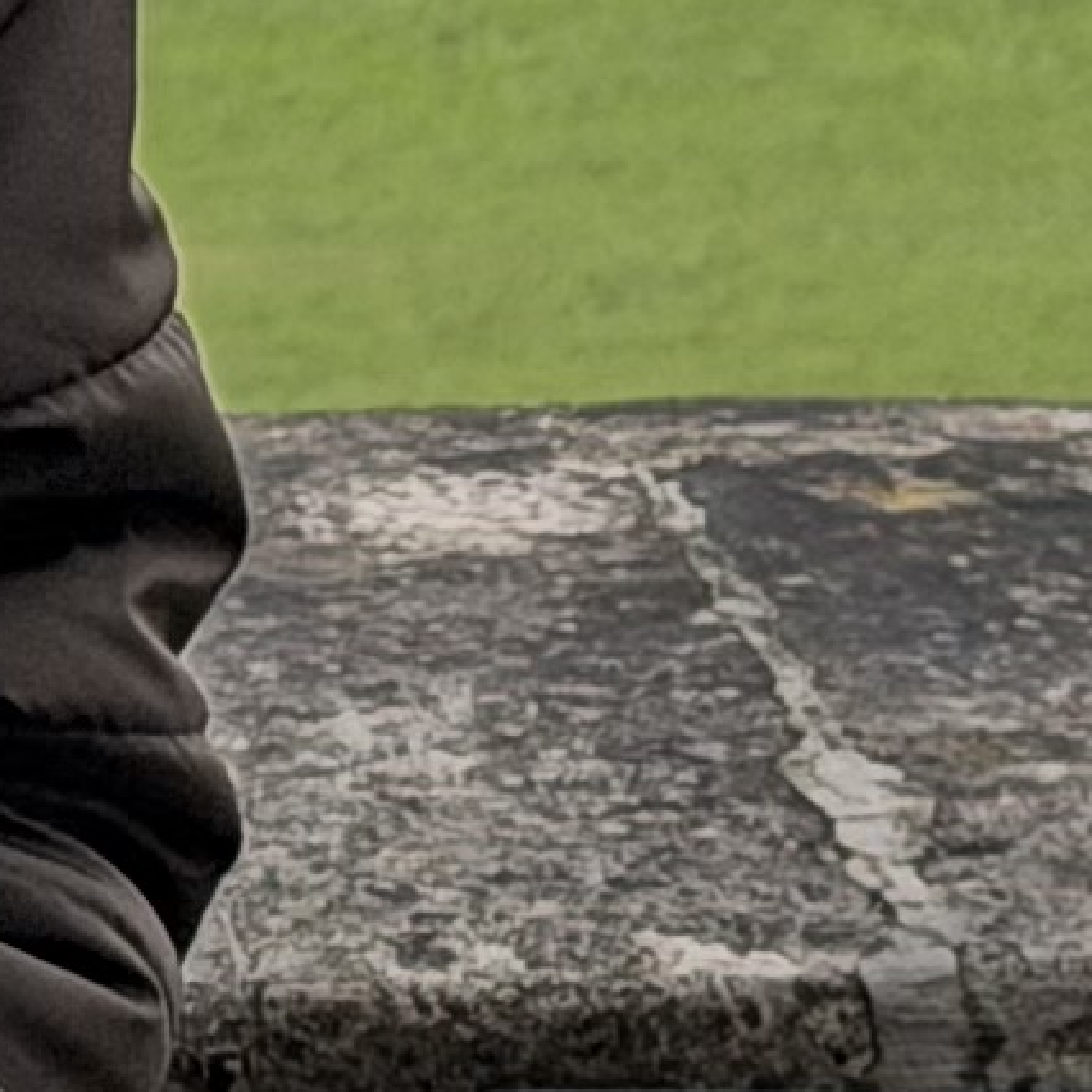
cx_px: -1841
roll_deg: +1.0
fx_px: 14348
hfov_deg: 4.2
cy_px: -1787
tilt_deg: +0.1
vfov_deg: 4.2
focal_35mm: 402
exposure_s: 1/975
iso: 80
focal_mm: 6.76
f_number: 1.78
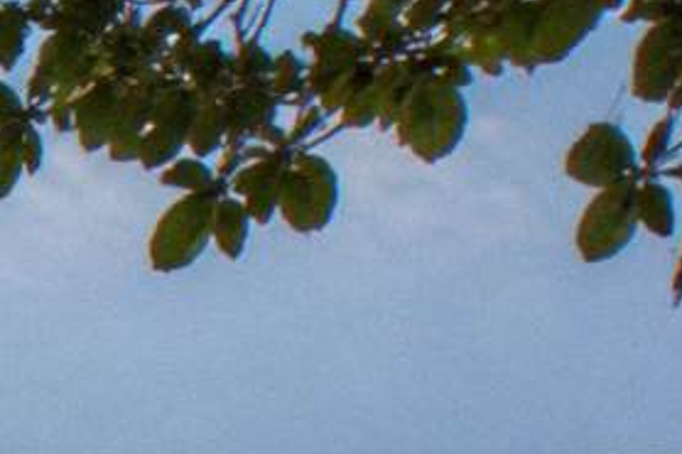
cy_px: 681
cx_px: -707
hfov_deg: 11.4
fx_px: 3048
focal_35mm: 161
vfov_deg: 8.3
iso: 320
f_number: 10
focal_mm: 35
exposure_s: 1/160
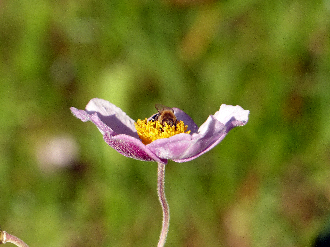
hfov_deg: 3.8
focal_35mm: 522
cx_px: 165
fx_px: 4976
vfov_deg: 2.8
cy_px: 124
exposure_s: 1/640
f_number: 4
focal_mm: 94
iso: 100
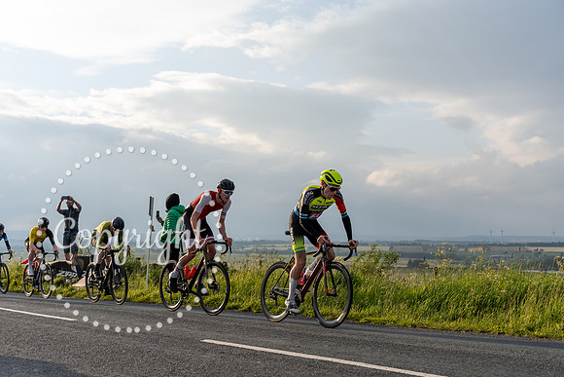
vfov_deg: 28.1
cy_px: 188
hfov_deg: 41.1
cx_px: 282
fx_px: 752
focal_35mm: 48
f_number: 4
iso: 200
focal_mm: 48
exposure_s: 1/2000
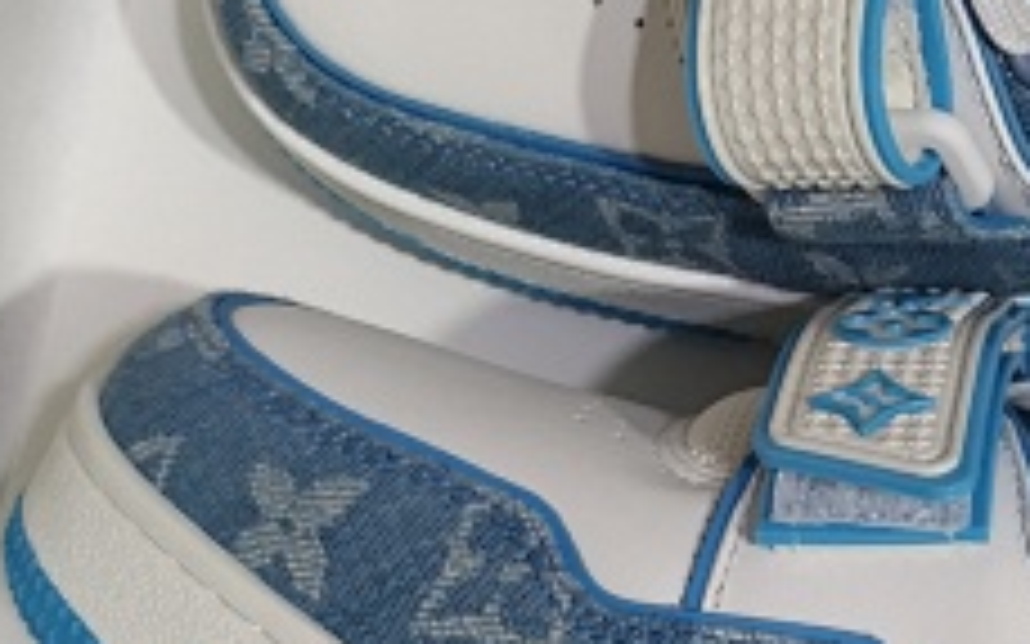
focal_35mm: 89
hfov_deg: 22.2
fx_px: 2498
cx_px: 1084
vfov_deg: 14.6
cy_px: 549
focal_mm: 3.94
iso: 200
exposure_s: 1/25
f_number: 1.9
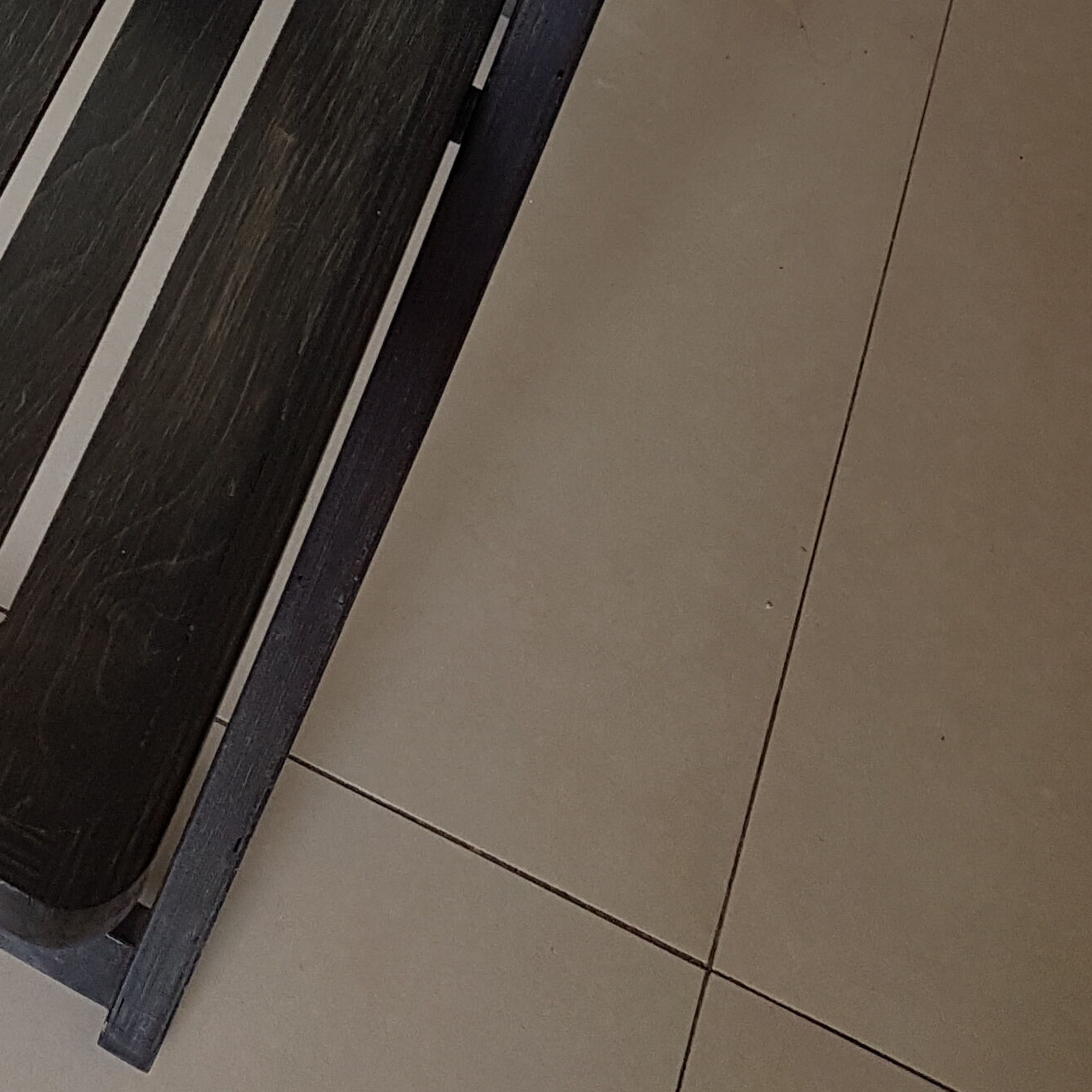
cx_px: -103
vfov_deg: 20.9
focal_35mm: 70
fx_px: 2498
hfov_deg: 23.2
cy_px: -546
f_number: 1.7
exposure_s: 1/100
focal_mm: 4.2
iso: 64
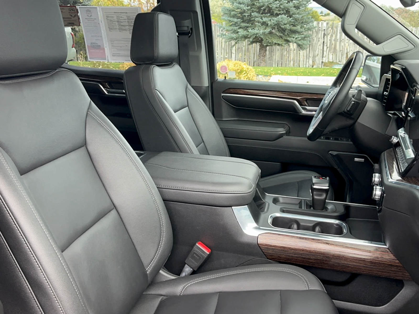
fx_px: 363
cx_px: 210
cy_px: 157
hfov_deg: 60.0
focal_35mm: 30
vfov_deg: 46.8
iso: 20
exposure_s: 1/60
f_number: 1.8
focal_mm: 3
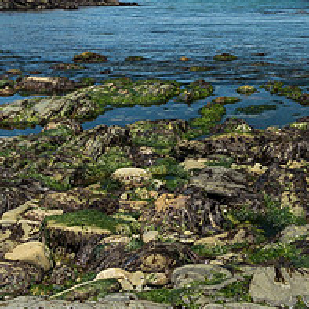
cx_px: 304
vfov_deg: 24.3
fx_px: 707
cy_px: 71
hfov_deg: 23.7
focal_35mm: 70
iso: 400
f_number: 9
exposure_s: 1/400
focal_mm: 28
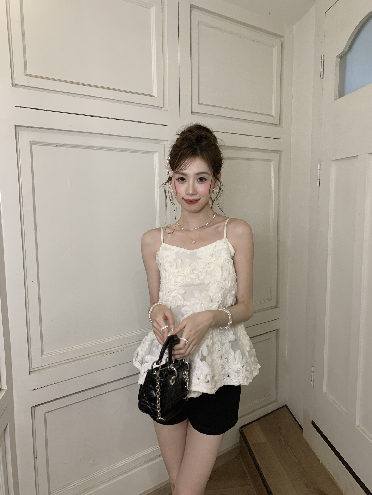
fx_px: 373
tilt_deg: -6.0
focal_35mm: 26
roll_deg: +2.4
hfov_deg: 53.1
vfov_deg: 67.3
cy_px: 248
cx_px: 186
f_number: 1.8
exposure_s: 1/50
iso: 125
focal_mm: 4.25
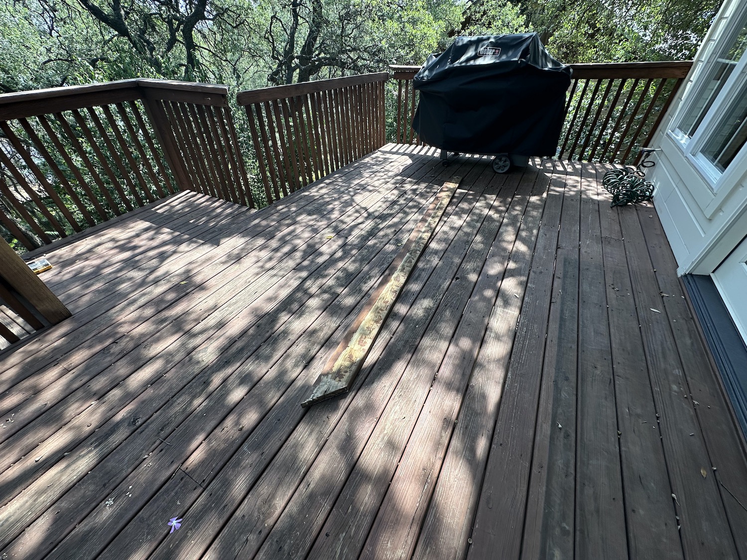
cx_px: 374
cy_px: 280
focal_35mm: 14
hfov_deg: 102.1
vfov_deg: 85.7
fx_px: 302
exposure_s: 1/327
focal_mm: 2.22
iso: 40
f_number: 2.2
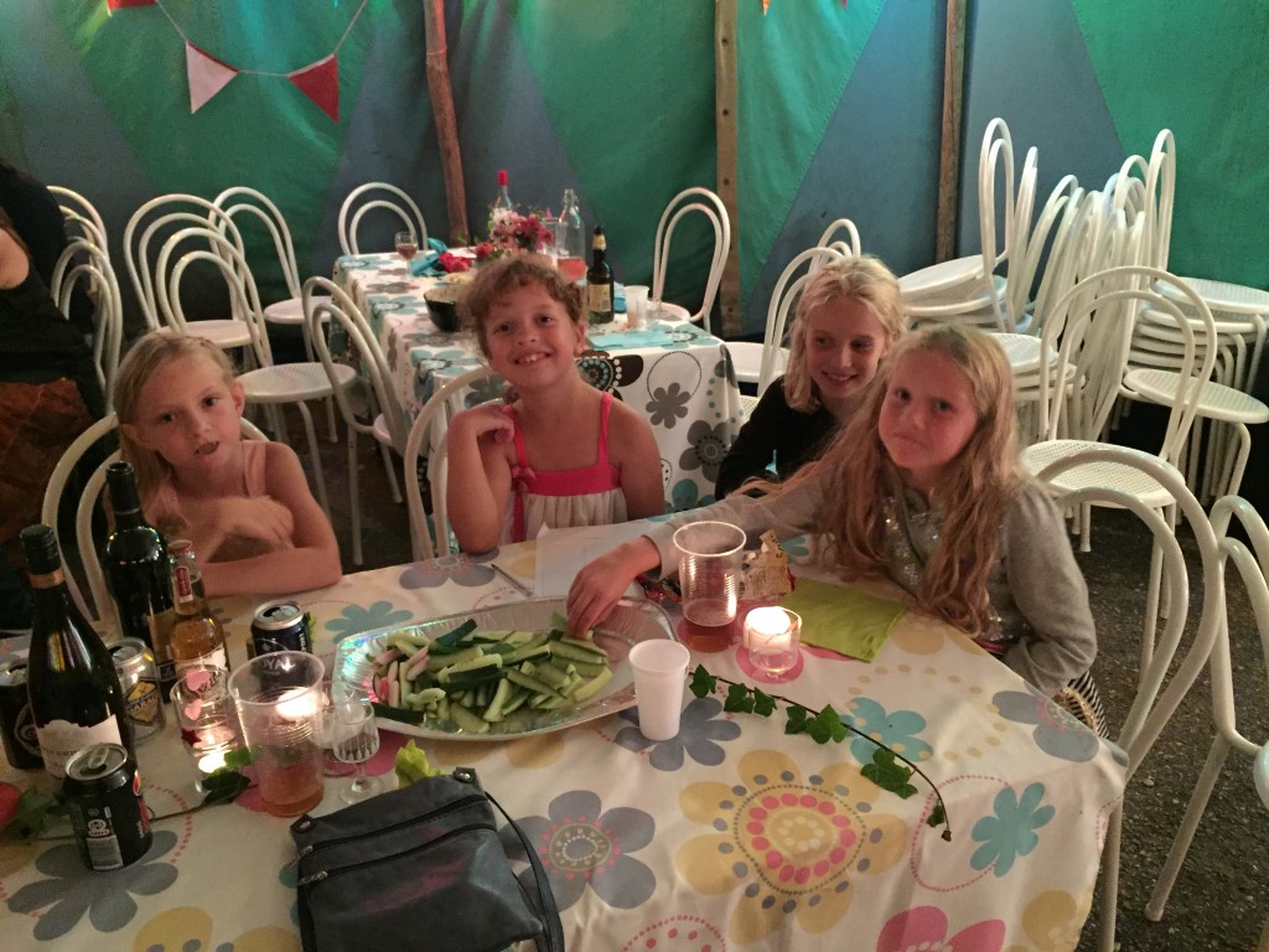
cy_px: 476
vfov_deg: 48.2
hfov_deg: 61.7
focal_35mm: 29
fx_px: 1063
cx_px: 634
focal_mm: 4.15
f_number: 2.2
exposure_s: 1/17
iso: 640
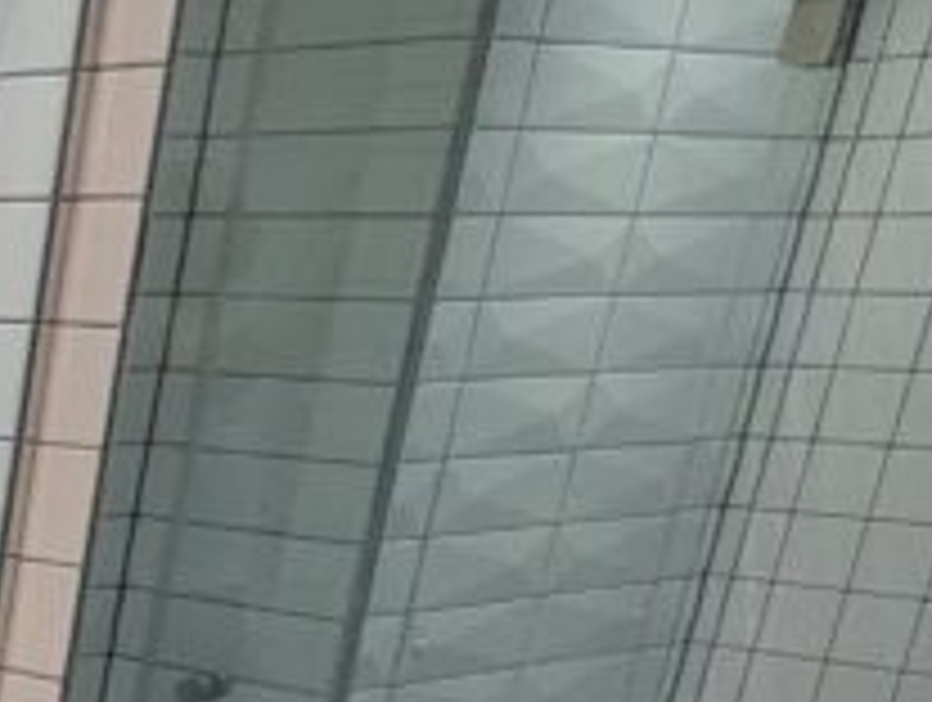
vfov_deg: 16.5
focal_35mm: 79
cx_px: -855
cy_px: 1150
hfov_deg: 18.1
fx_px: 2131
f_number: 2.2
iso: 127
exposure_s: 1/50
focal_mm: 2.35
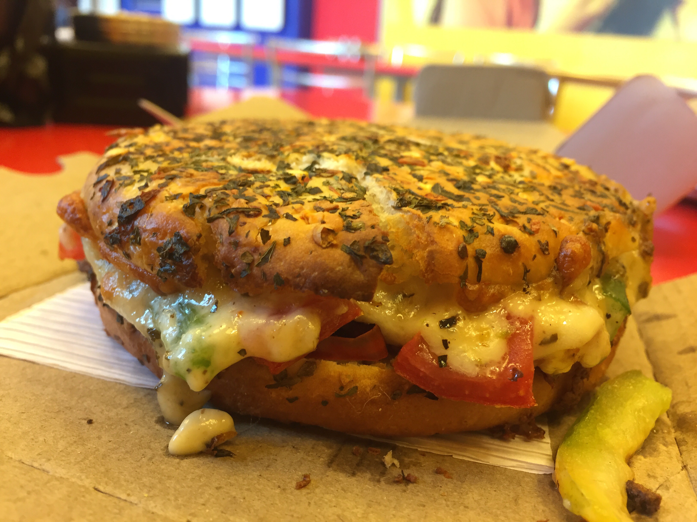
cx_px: 348
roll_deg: -4.8
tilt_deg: -20.4
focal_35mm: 29
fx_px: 584
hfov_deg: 61.7
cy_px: 261
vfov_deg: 48.2
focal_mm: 4.15
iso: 125
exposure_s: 1/33
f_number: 2.2
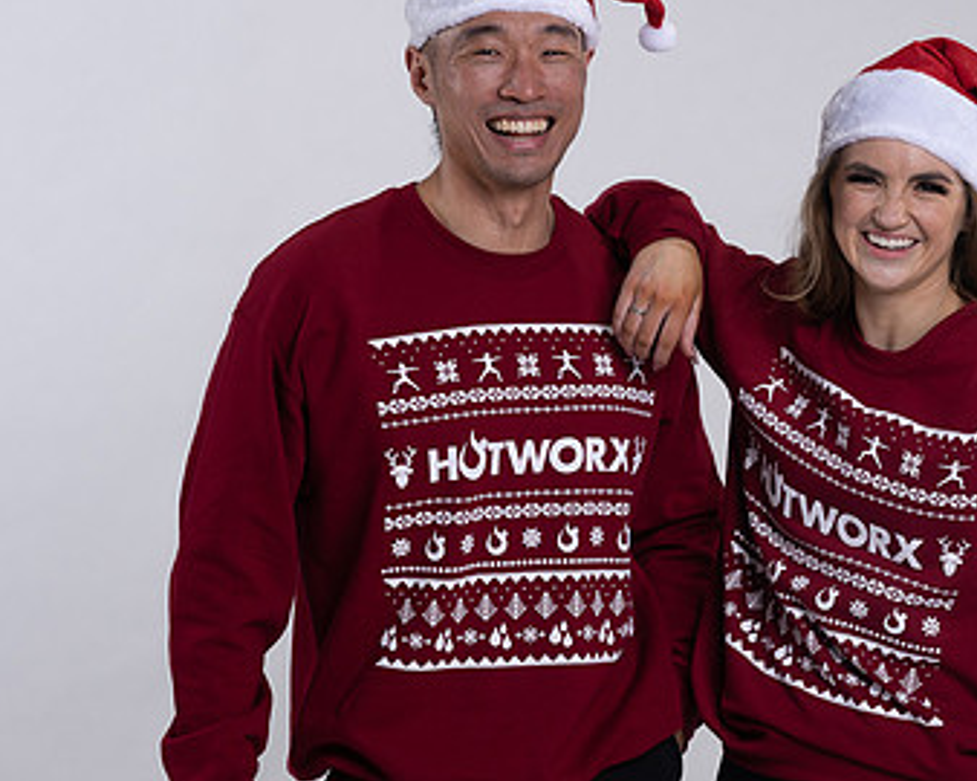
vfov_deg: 11.3
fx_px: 3959
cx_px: 619
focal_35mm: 137
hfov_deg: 14.1
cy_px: 438
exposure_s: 1/125
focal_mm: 85
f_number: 4
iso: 125
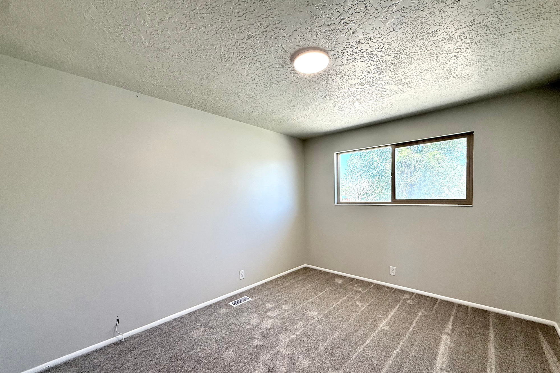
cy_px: 205
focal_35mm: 15
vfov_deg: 77.1
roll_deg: +0.7
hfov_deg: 100.4
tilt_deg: -1.8
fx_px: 233
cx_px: 278
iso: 100
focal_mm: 2.22
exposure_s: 1/120
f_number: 2.2
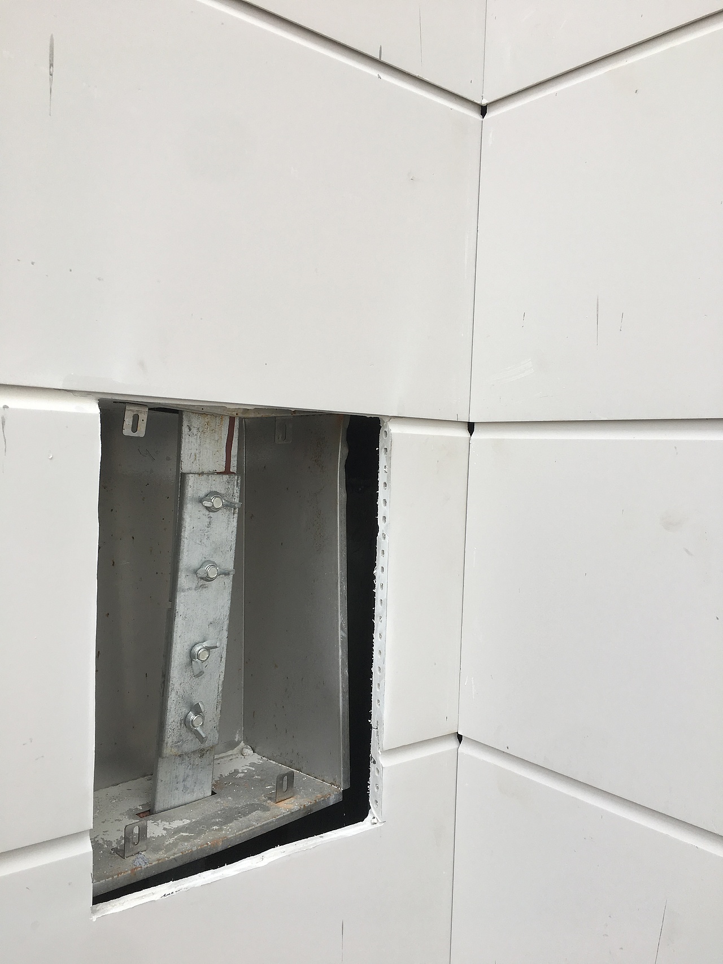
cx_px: 362
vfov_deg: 61.7
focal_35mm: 29
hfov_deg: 48.2
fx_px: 808
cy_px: 482
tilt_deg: -1.3
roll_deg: -2.3
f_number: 2.2
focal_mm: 4.15
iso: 25
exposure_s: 1/463
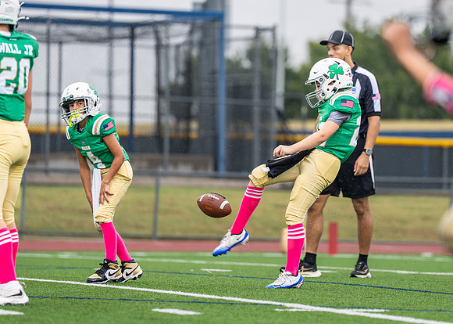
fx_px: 4139
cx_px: 298
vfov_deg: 4.5
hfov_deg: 6.3
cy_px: 131
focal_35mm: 322
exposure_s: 1/1000
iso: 400
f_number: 2.8
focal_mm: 200
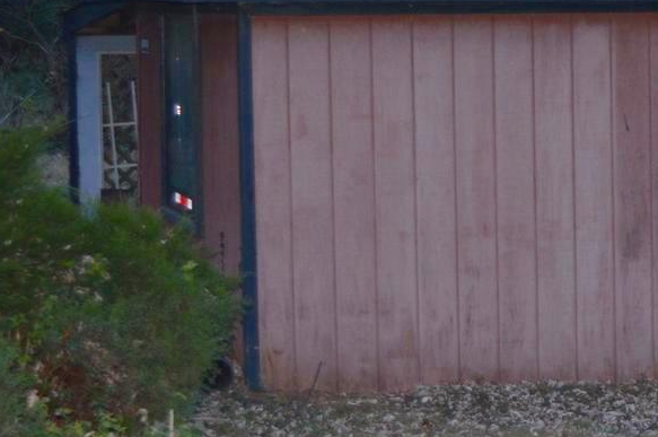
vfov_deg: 10.4
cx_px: 815
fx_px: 2405
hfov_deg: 15.0
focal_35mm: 132
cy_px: 214
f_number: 4
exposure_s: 1/60
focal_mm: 25
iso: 500
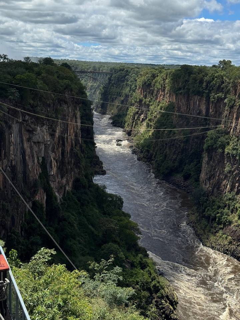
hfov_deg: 30.3
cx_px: 120
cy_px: 160
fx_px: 444
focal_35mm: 48
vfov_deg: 39.7
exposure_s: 1/6410
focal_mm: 6.76
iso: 64
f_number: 1.78
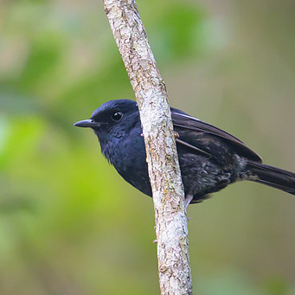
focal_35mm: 1710
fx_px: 16487
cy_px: 111
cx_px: 153
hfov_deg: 1.0
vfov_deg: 1.0
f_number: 4
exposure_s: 1/800
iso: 3200
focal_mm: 560
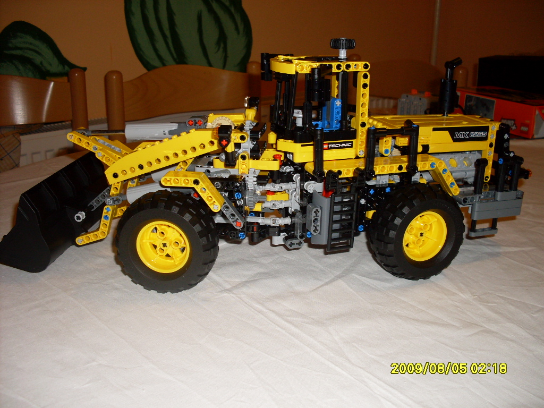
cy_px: 204
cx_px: 272
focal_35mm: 38
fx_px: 597
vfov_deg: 37.7
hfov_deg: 49.0
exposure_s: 1/45
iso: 100
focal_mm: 6.3
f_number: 2.8
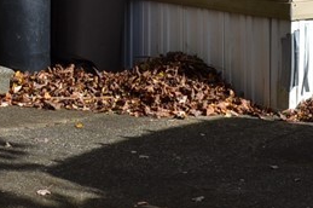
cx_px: -7
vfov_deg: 10.2
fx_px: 1094
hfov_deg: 15.9
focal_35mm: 126
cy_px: -169
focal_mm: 20
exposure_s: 1/250
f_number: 8
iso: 100
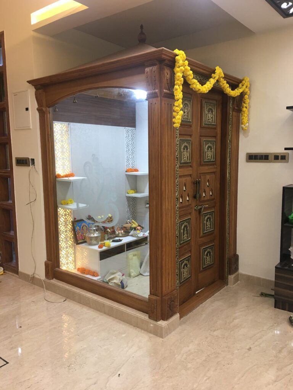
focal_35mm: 29
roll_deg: -0.2
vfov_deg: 61.7
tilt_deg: -7.0
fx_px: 327
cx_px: 146
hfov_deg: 48.2
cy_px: 195
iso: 50
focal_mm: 4.15
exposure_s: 1/17
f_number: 2.2
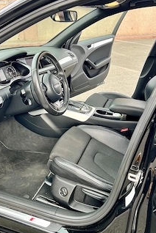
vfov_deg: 55.8
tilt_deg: -22.3
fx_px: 221
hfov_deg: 38.5
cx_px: 54
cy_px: 109
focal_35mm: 34
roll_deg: +4.2
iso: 80
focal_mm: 5.7
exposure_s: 1/121
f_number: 1.5
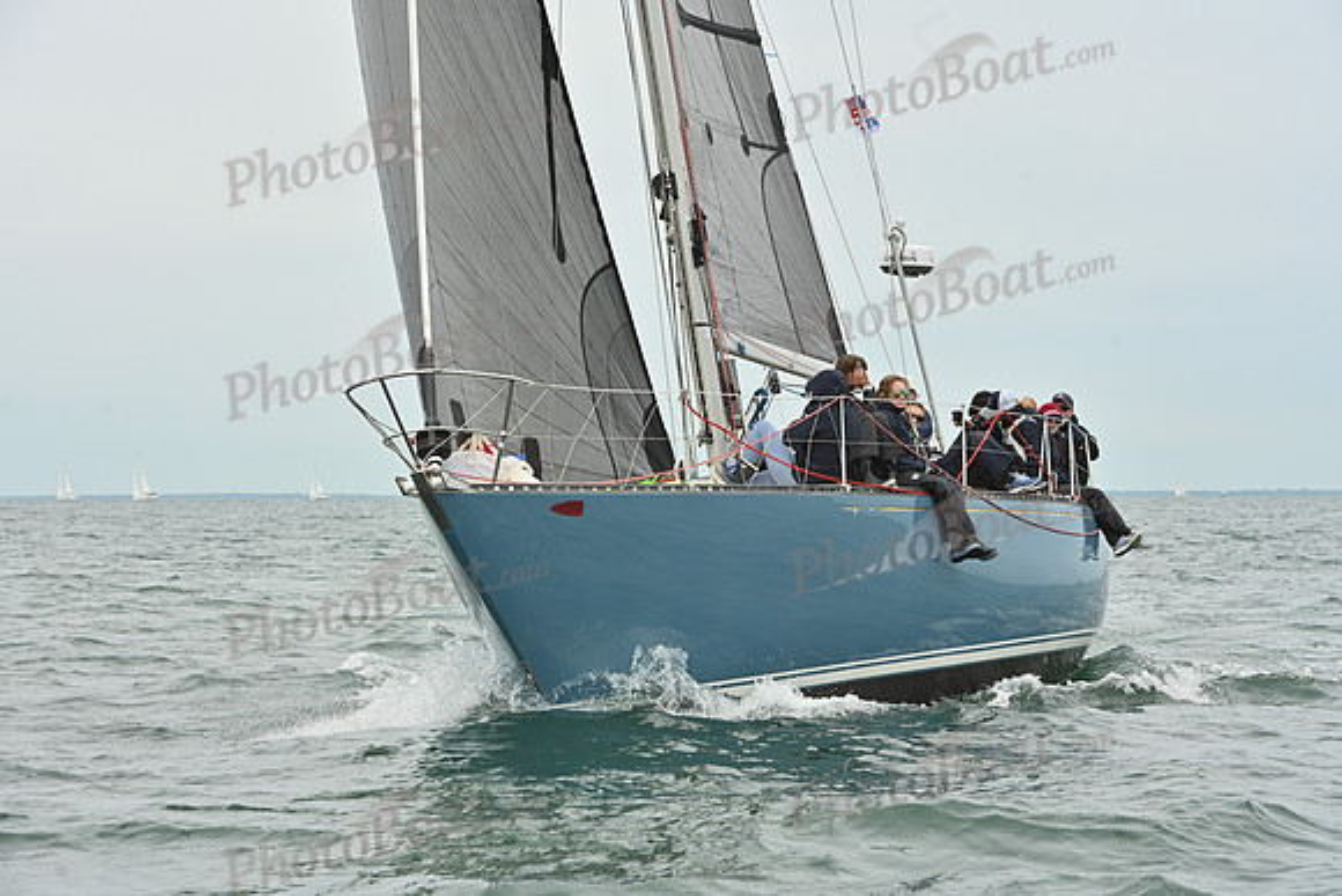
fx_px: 4176
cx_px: 671
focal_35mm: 112
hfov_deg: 18.3
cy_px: 448
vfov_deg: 12.2
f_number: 7.1
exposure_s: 1/1000
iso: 320
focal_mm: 112
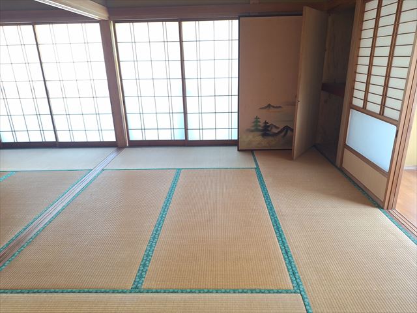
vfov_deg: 58.9
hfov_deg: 73.9
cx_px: 208
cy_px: 156
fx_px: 277
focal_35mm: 23
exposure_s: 1/50
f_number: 1.8
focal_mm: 5.54
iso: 25
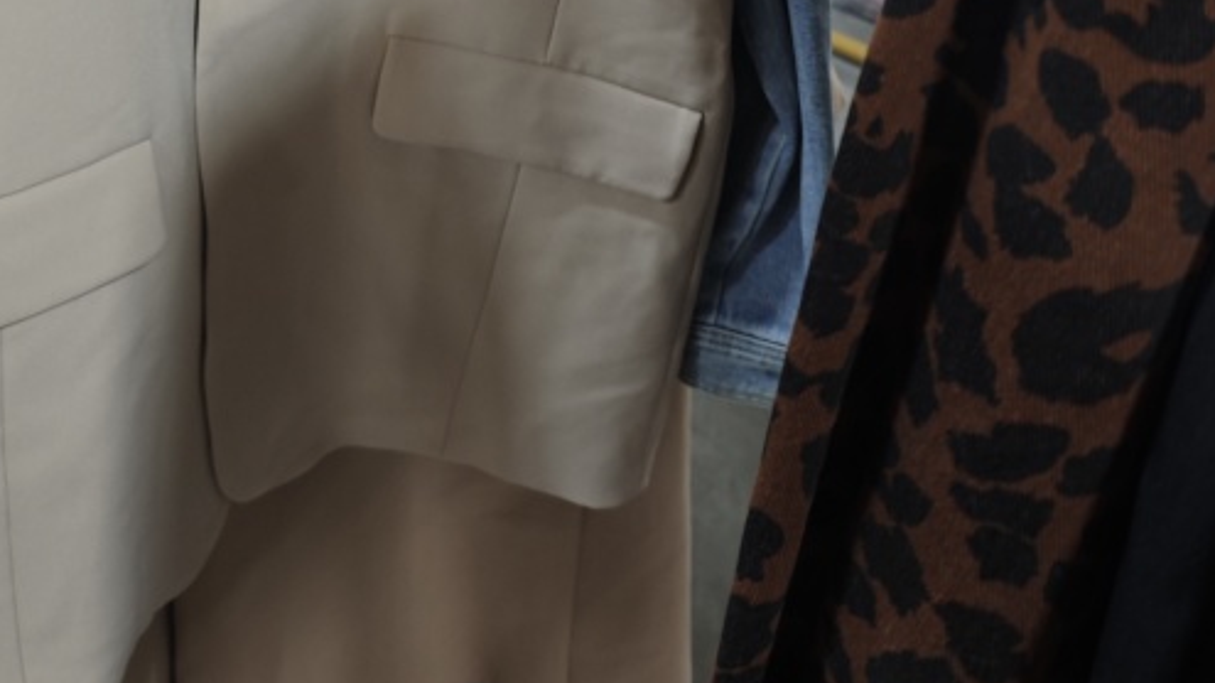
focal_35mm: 54
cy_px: -247
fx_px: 1739
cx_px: 326
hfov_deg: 37.7
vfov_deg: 20.0
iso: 200
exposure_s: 1/59.6
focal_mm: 6.55
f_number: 1.6
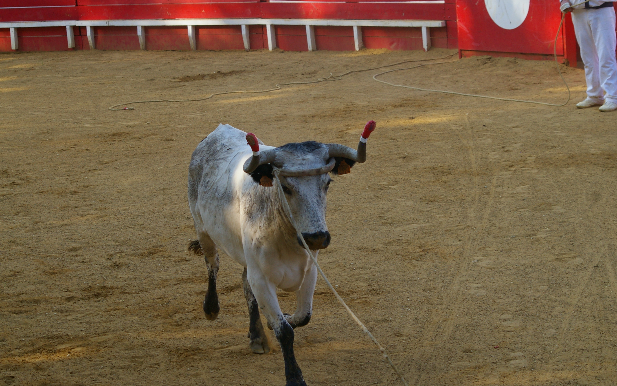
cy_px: 216
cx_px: 336
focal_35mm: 117
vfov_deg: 11.2
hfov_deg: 17.8
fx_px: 1967
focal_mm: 70
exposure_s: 1/350
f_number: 6.7
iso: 400
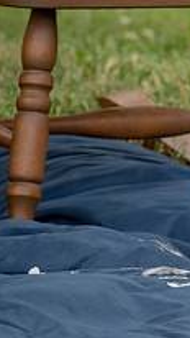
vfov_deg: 5.0
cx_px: 468
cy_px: 39
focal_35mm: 428
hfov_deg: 2.8
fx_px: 3830
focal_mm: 135
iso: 500
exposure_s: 1/320
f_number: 10
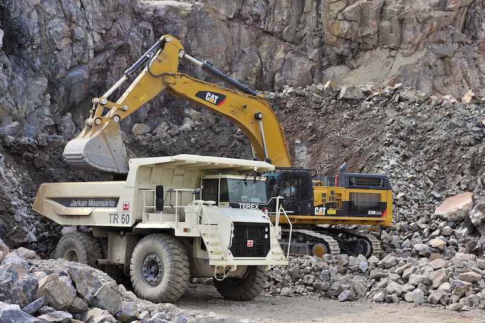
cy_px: 162
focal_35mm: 75
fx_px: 1010
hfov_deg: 27.0
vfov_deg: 18.2
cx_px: 242
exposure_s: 1/200
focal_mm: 75
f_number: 7.1
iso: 100
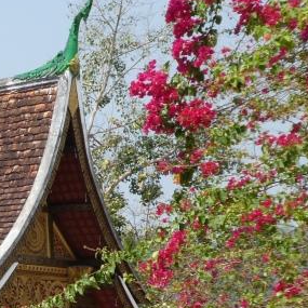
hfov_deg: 9.4
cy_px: 267
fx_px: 1822
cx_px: -173
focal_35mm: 181
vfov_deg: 9.6
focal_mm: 10.3
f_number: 4.2
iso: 80
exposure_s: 1/400
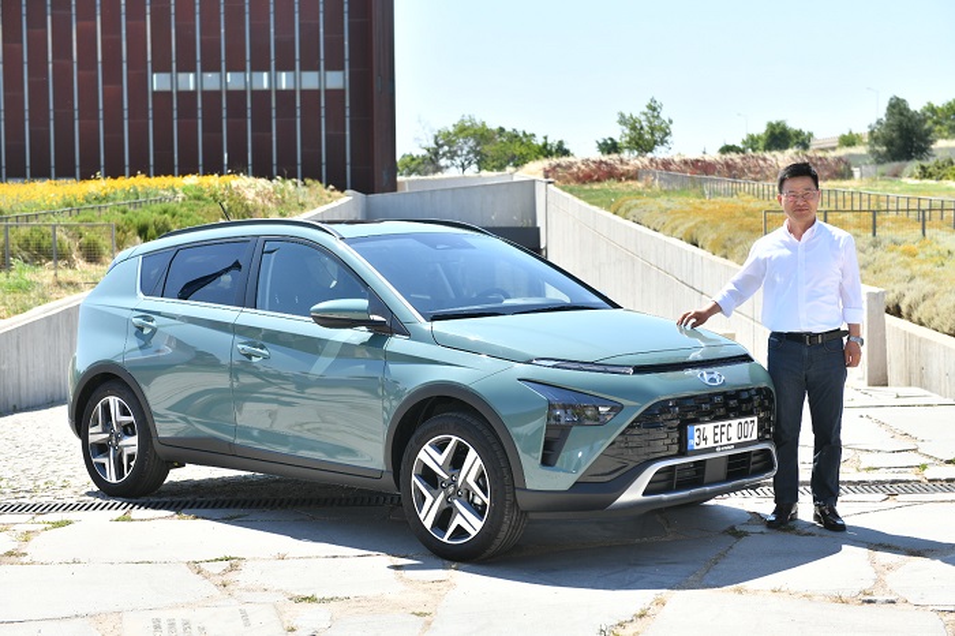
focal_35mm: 58
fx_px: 1538
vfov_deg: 23.4
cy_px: 318
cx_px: 478
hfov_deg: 34.5
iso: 200
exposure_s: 1/1250
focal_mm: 58
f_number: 4.5
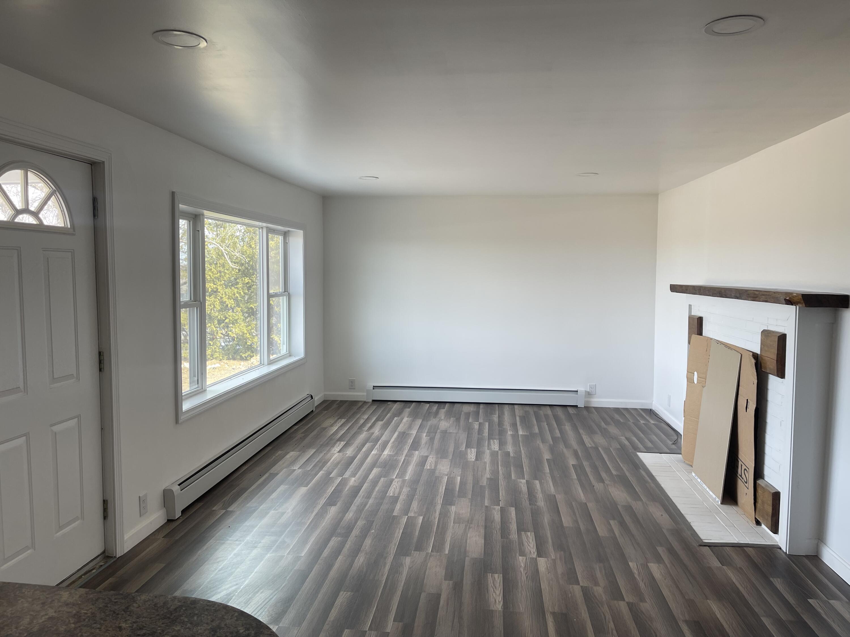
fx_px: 614
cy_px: 318
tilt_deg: -5.1
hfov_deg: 69.4
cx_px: 425
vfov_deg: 54.9
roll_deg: -0.5
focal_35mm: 25
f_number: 1.6
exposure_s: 1/120
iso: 32
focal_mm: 5.1
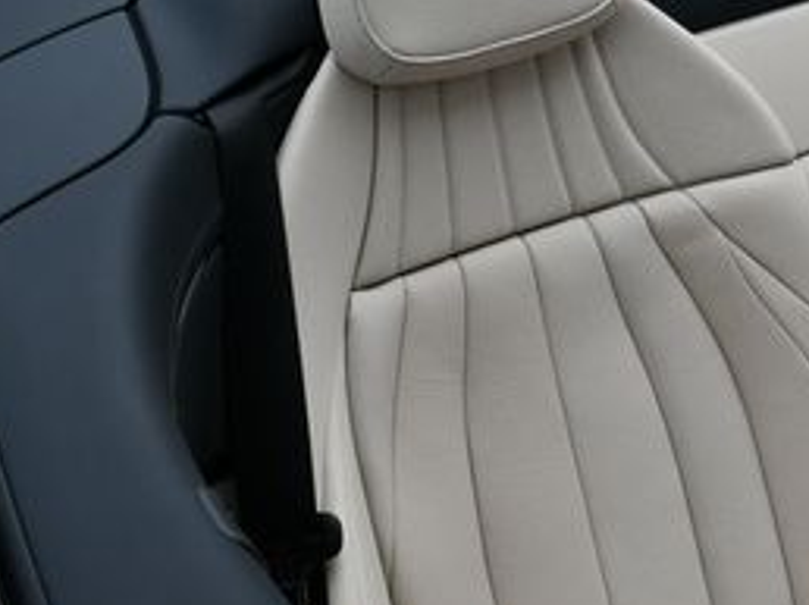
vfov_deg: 17.1
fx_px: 2008
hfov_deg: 21.7
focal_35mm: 86
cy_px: 216
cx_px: 869
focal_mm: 18
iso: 180
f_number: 8
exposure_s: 1/250
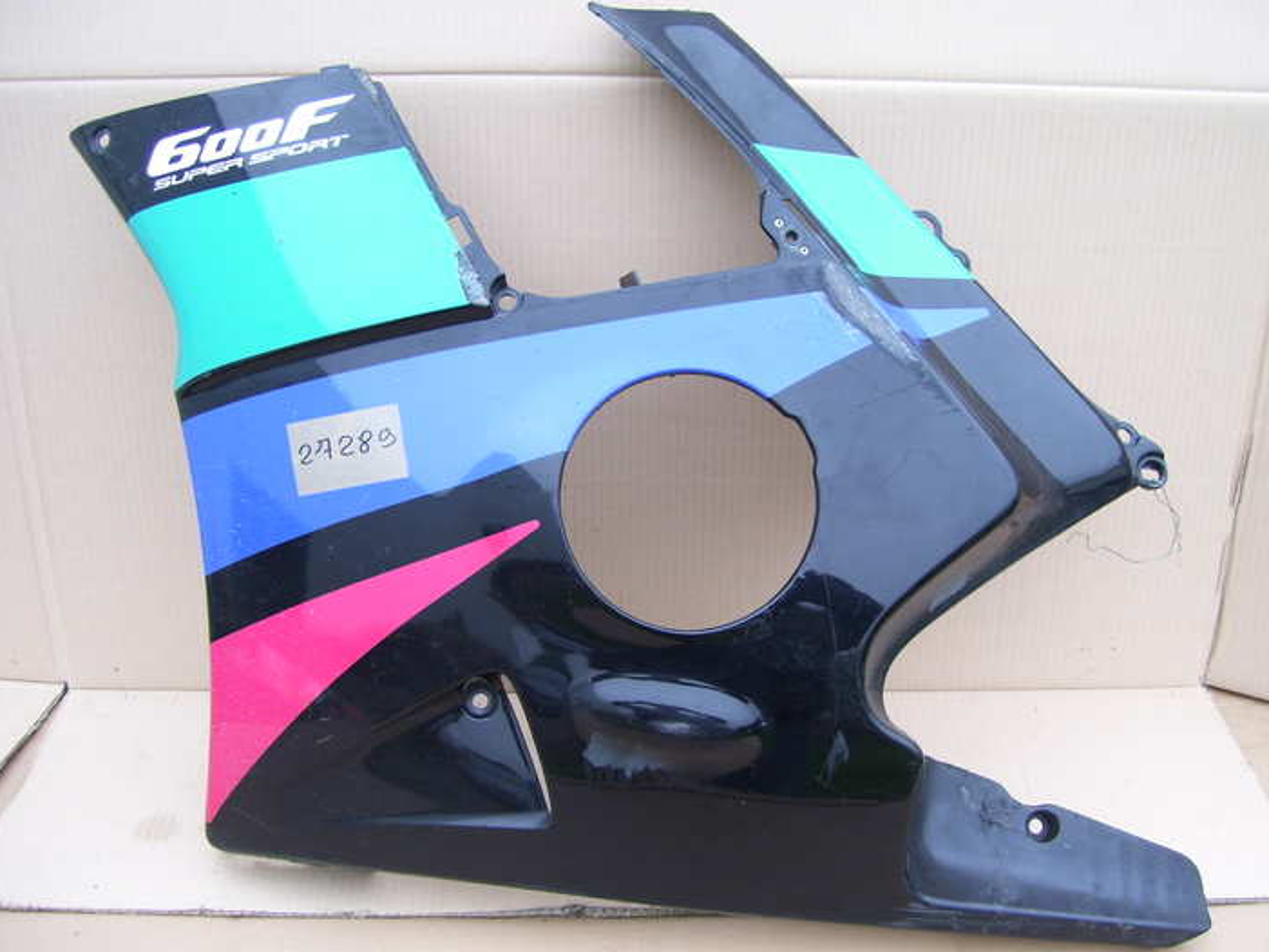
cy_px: 471
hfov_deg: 49.0
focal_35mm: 38
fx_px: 1393
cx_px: 646
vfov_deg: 37.7
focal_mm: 6
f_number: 2.7
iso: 80
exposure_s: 1/60
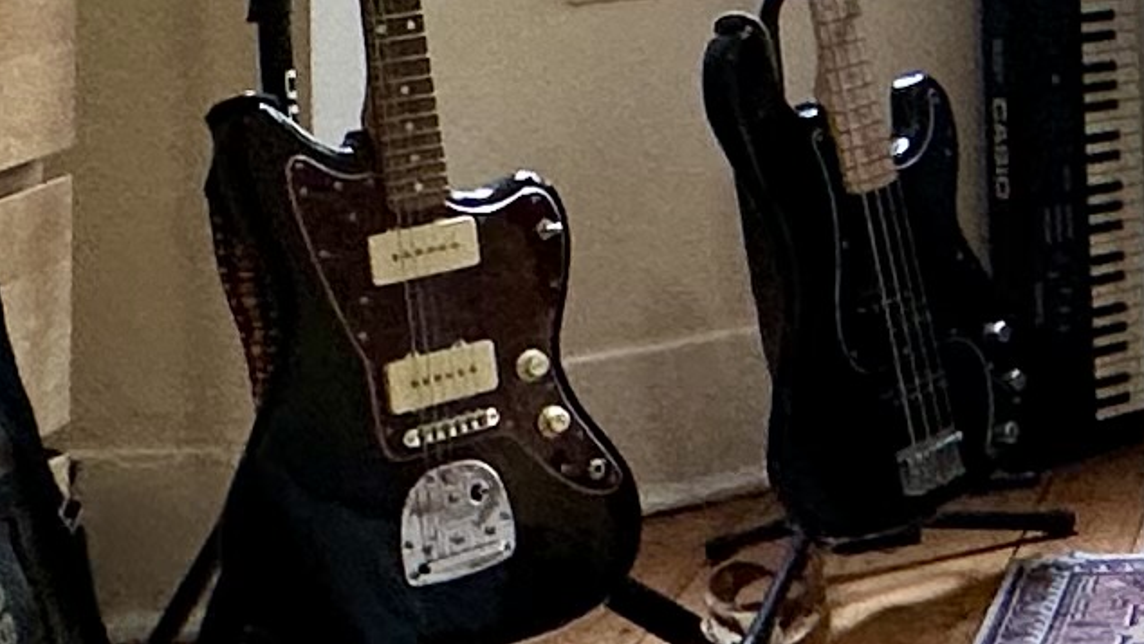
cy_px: -408
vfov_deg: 11.8
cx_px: 1918
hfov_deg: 18.4
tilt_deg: +0.4
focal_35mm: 97
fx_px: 2943
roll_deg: +0.2
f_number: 2.2
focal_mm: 2.22
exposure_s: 1/120
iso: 125
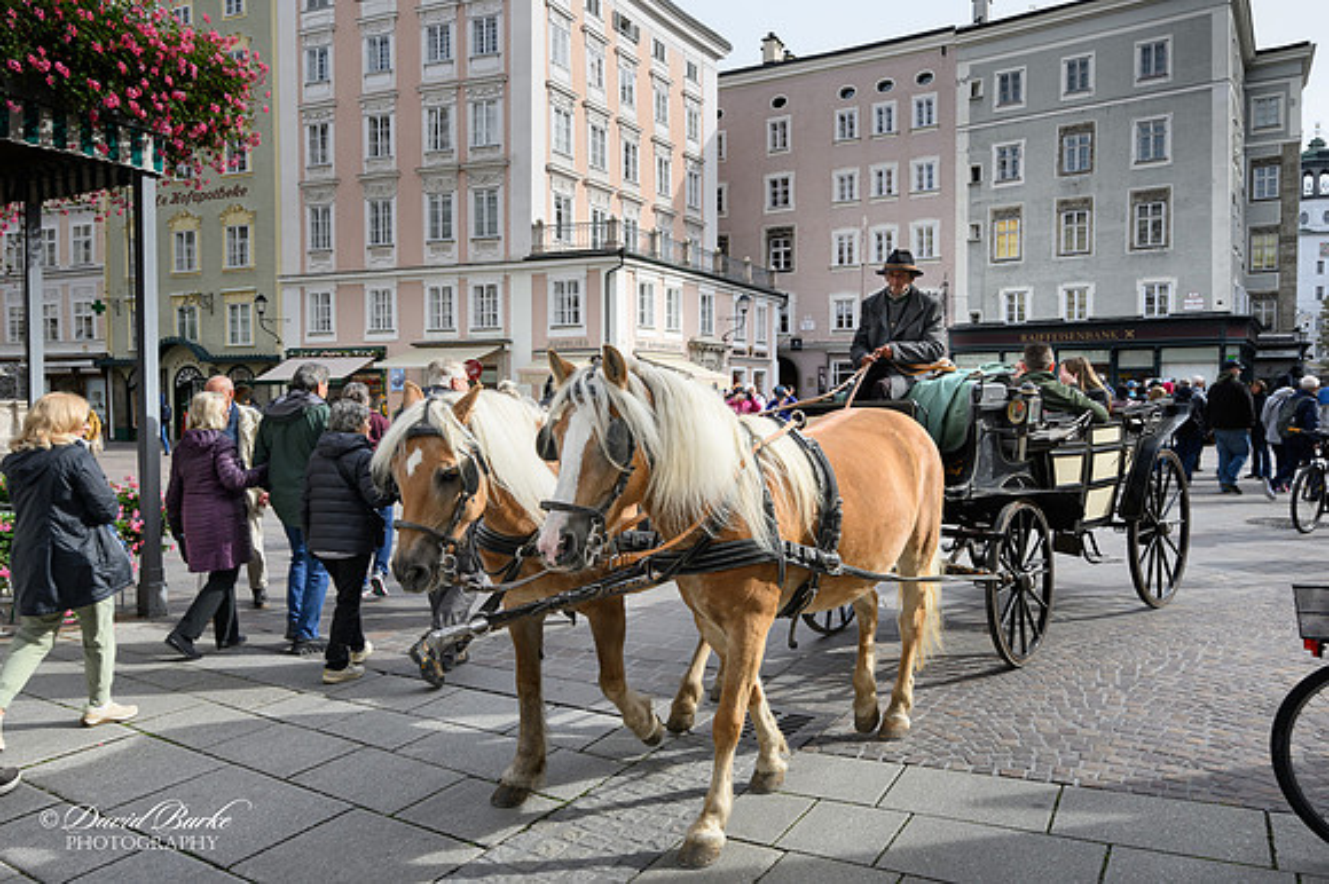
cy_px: 442
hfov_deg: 71.5
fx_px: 922
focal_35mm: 25
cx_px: 664
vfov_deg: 51.2
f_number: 8
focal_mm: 17
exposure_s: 1/200
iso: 220
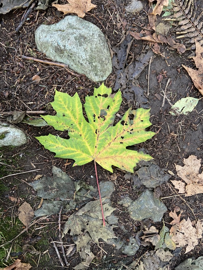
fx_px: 203
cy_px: 135
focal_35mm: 26
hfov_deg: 53.1
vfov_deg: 67.3
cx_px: 102
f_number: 1.8
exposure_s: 1/60
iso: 320
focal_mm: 4.25
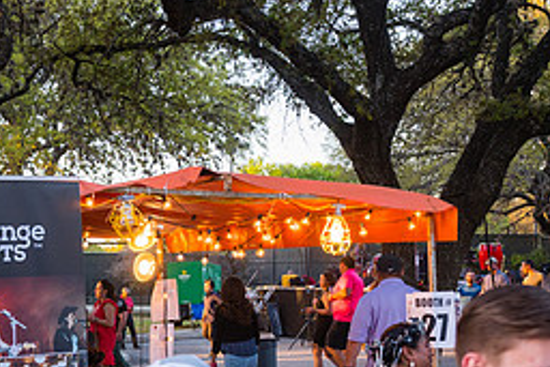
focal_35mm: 69
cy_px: 294
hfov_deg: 28.6
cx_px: 114
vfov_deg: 19.6
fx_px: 1055
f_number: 4
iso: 1600
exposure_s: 1/800
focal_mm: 30.5
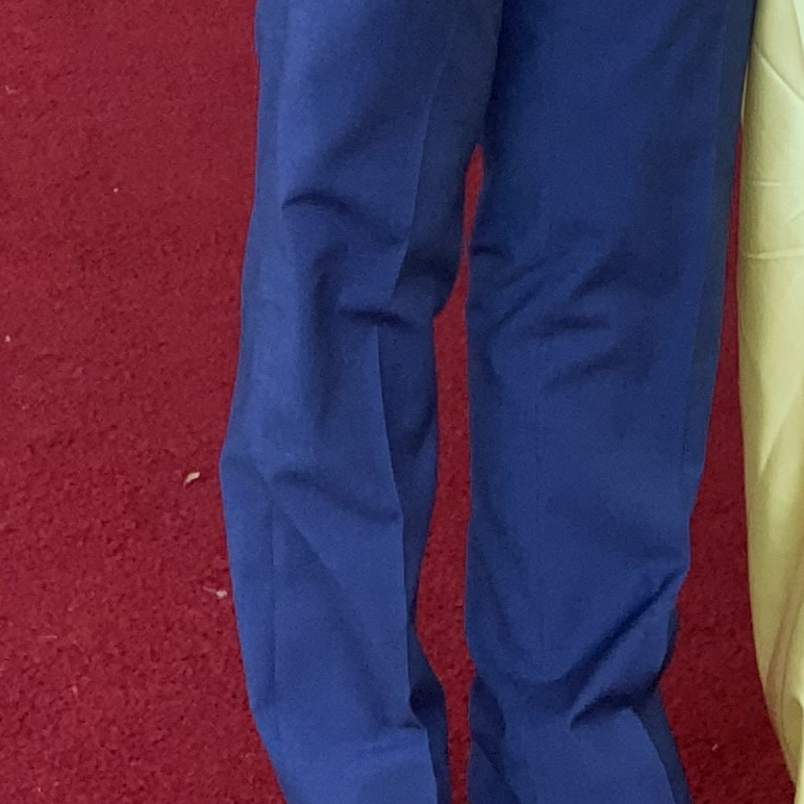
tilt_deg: -8.8
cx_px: 987
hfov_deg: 7.2
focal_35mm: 240
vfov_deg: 7.2
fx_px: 6307
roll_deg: -0.8
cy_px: -340
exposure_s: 1/122
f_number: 2.4
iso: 20
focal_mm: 6
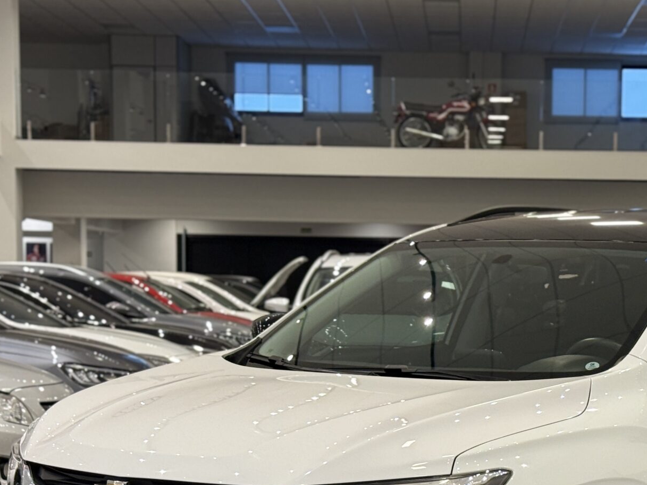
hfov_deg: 19.3
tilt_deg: -4.8
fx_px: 1887
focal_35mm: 101
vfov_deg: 14.4
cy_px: 467
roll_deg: -0.6
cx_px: 499
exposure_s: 1/60
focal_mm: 6.76
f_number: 1.78
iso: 160
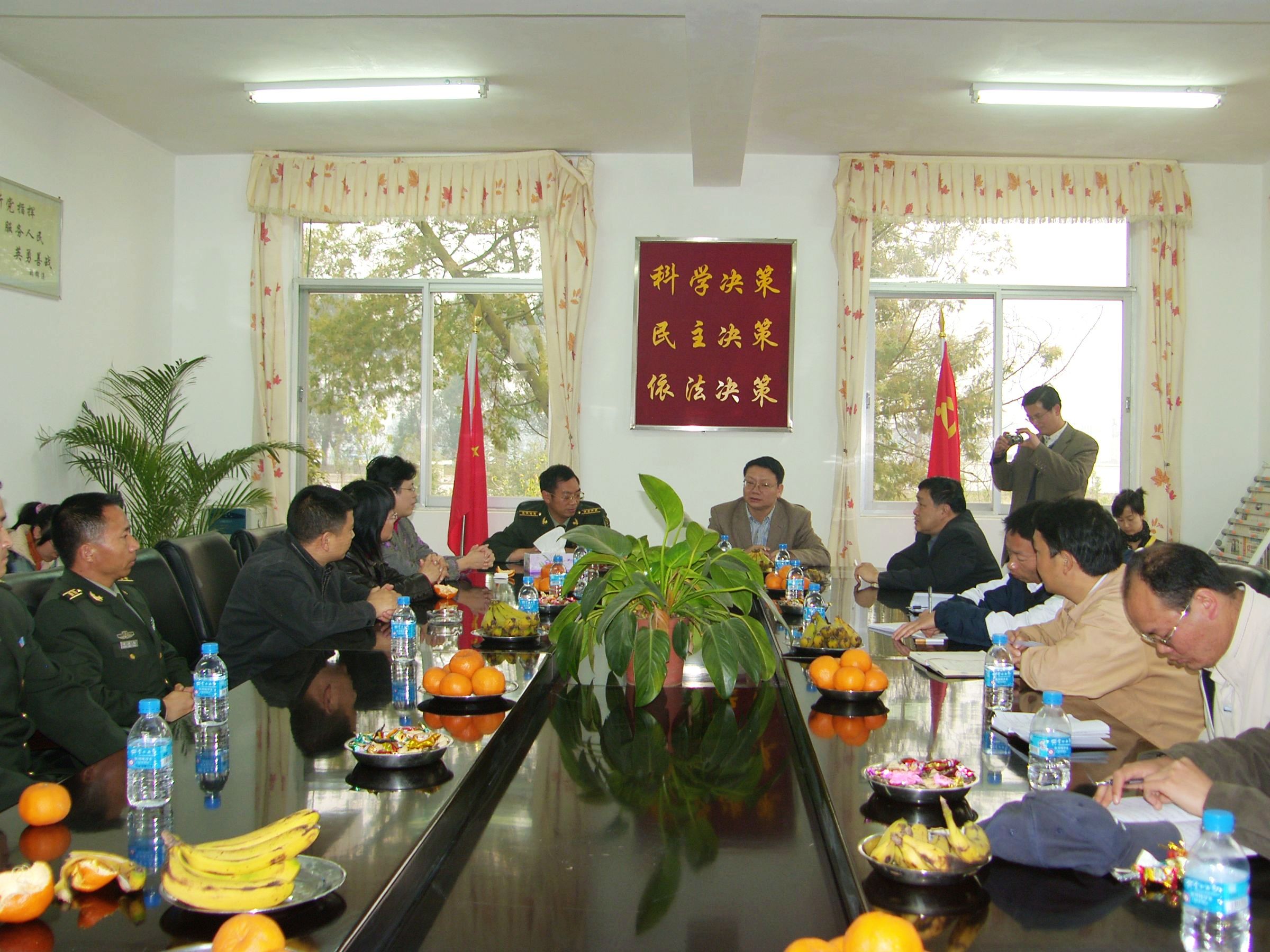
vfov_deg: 40.7
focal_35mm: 35
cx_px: 635
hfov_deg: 52.6
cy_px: 476
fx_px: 1284
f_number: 2.2
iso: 50
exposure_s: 1/30
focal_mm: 9
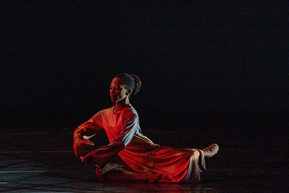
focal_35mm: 599
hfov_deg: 3.4
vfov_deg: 2.3
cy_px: 67
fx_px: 4806
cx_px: 108
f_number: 5.6
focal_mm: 400
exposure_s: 1/250
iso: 5000
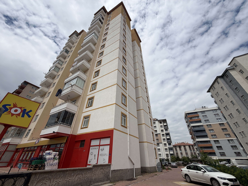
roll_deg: -0.6
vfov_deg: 85.7
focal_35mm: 14
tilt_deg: +33.9
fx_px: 100
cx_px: 124
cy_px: 93
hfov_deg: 102.1
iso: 20
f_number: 2.2
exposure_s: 1/2611
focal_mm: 2.22
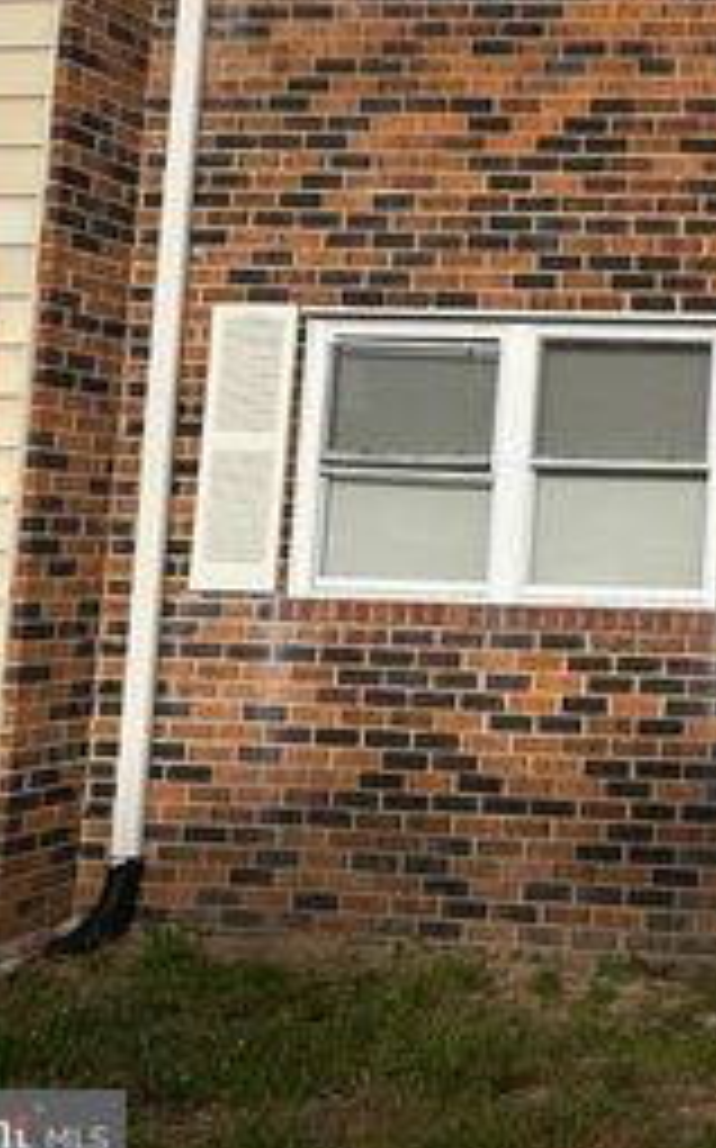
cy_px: 335
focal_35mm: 54
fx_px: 1689
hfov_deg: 21.3
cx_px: 977
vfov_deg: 36.9
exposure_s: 1/5587
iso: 50
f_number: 1.5
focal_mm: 5.7
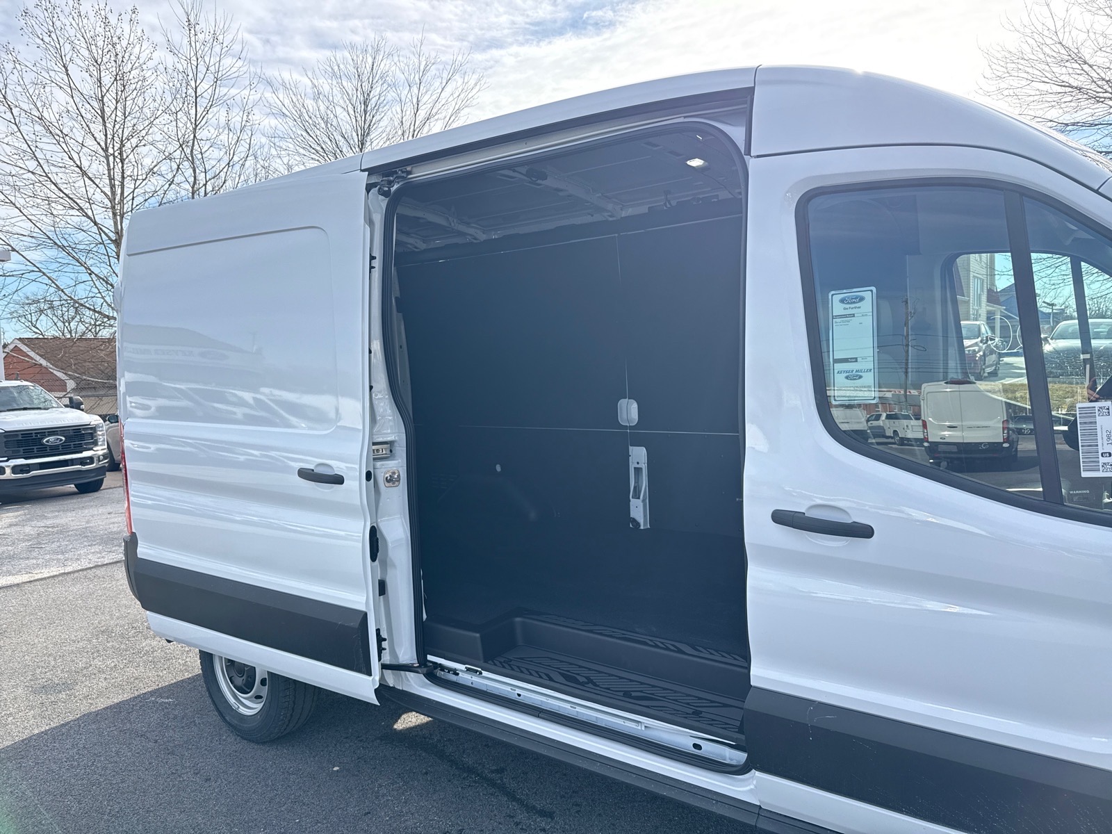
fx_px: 771
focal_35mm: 24
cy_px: 417
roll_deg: +2.4
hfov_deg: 71.6
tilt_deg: -2.9
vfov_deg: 56.8
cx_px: 556
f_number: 1.78
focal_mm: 6.76
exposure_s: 1/1122
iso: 100
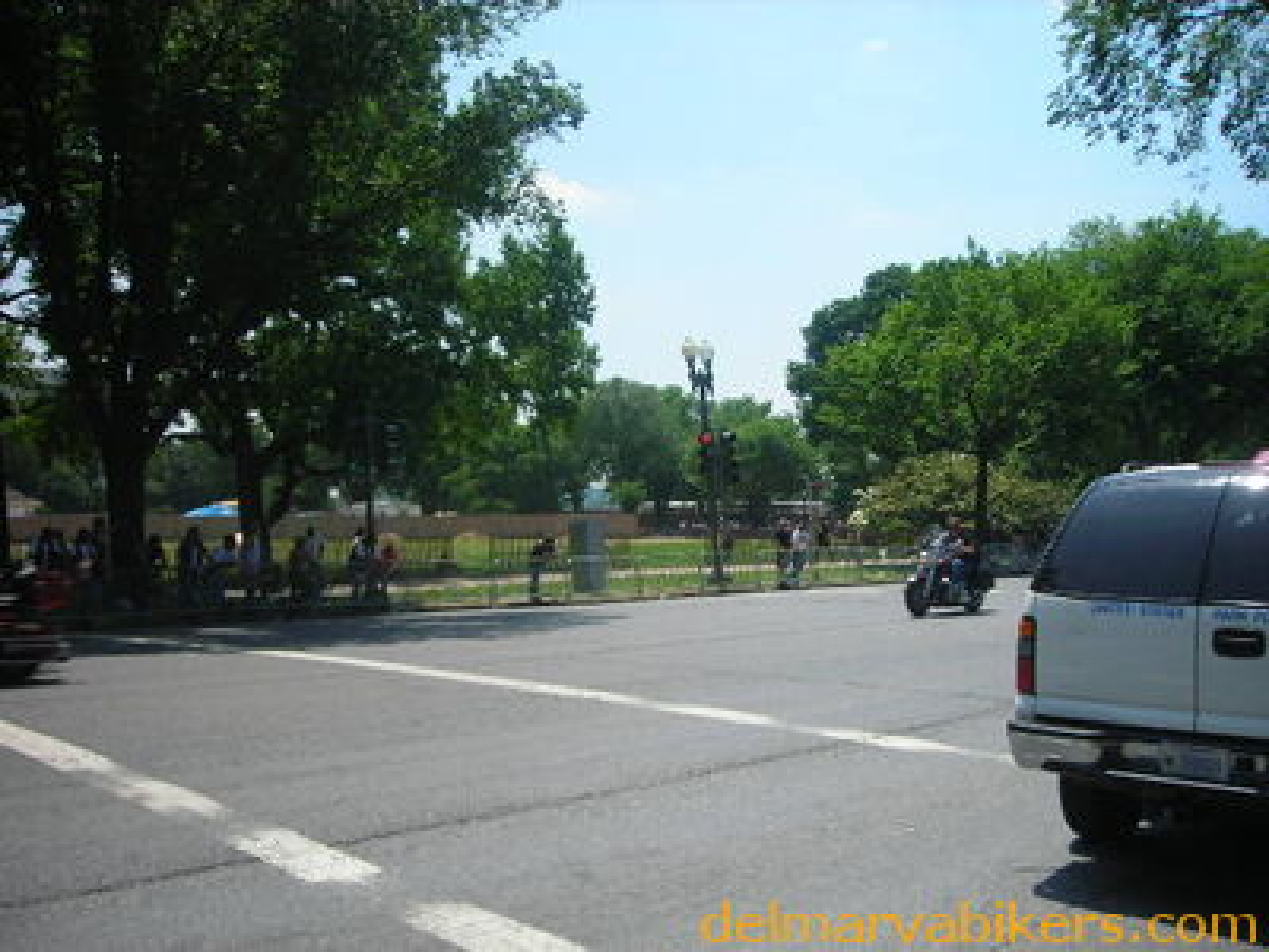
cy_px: 476
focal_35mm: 38
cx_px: 634
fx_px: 1393
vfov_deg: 37.7
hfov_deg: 49.0
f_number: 6.4
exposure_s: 1/143
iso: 50
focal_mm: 6.3
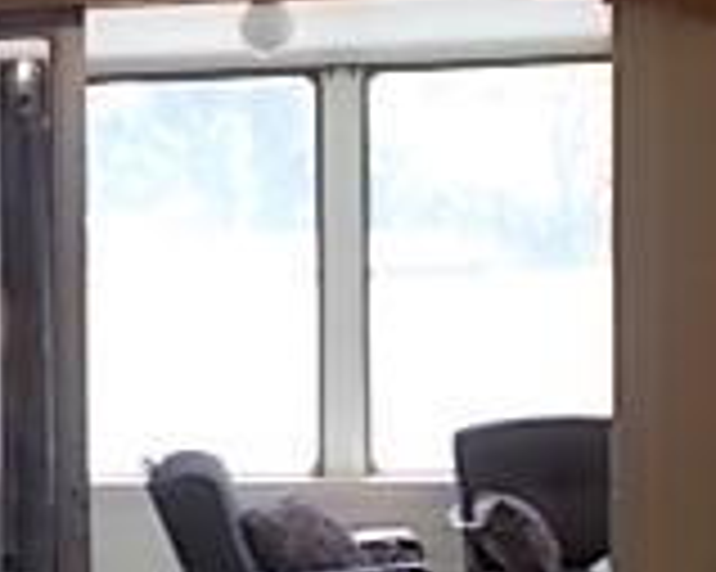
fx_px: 2160
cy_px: 396
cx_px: -324
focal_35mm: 102
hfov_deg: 17.2
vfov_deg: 15.0
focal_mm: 4.6
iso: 100
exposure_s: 1/25
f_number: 3.2
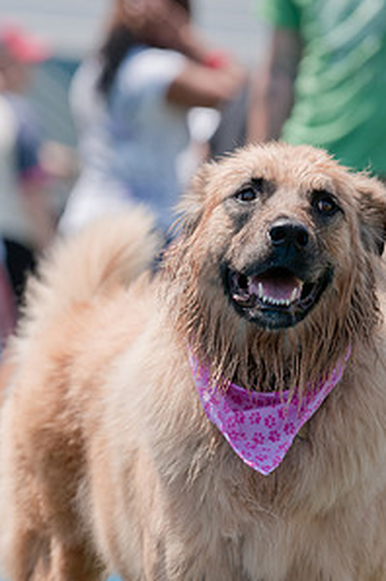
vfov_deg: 5.2
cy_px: 370
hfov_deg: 3.5
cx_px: 149
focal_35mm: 396
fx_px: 6379
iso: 200
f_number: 5.6
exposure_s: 1/640
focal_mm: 175
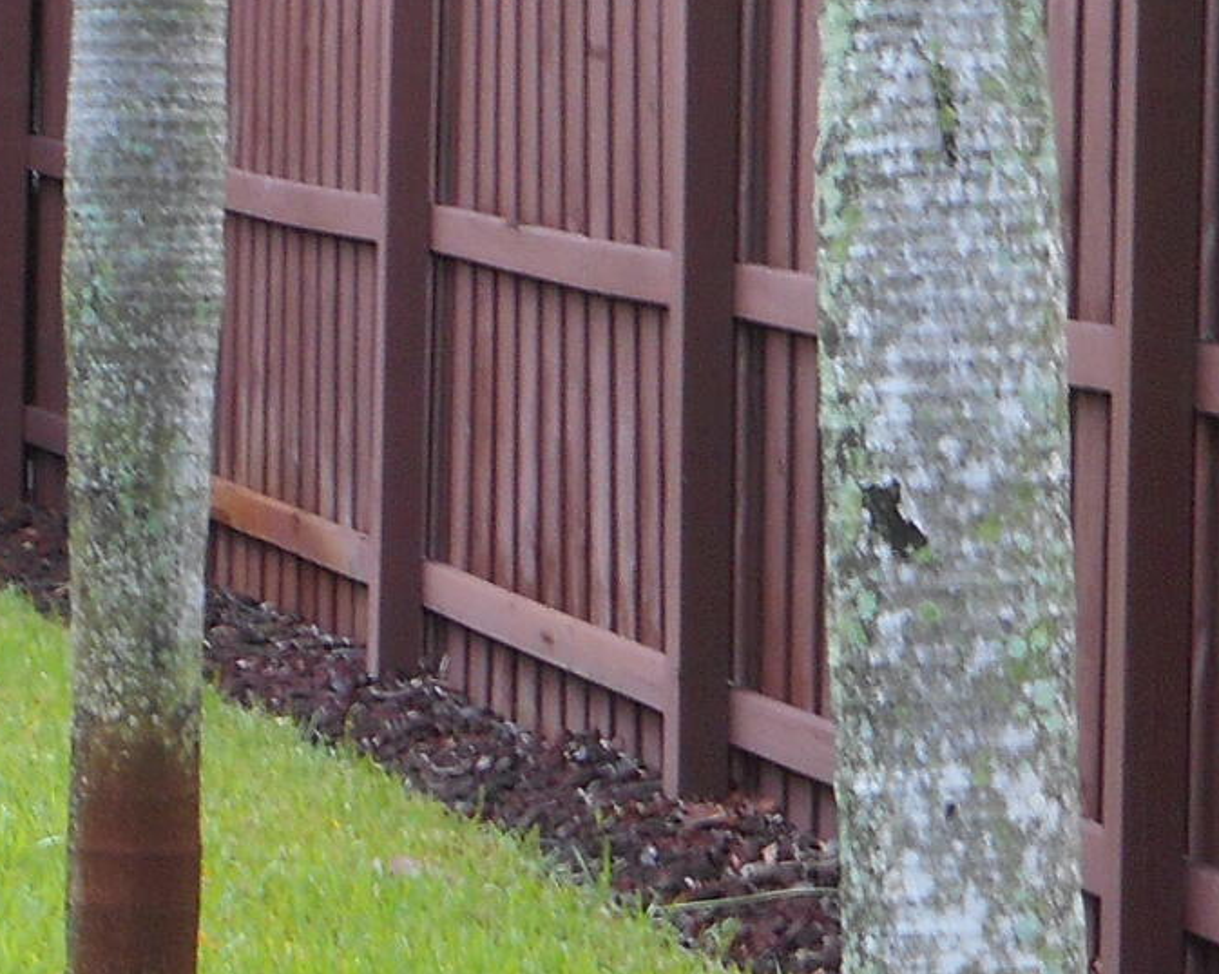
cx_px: 112
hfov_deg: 8.7
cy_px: 666
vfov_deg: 7.0
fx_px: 8007
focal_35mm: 222
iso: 100
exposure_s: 1/30
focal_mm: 9.1
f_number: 4.9
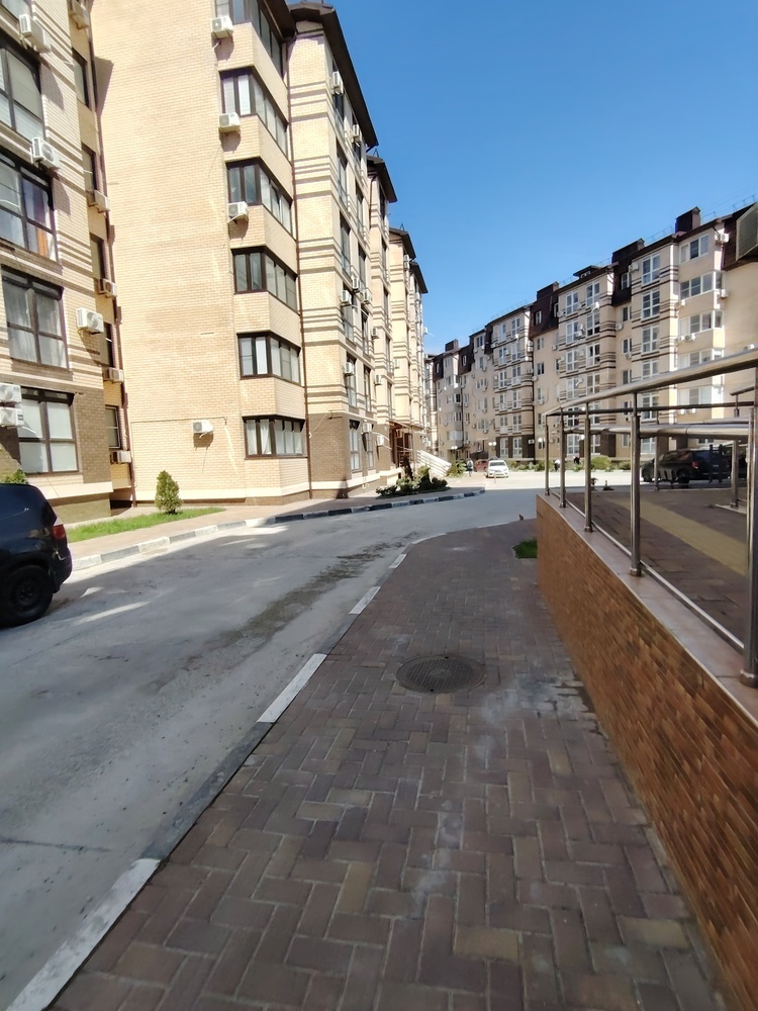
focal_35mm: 17
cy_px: 506
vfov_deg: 91.0
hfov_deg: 74.7
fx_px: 496
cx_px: 379
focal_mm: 1.42
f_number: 2.2
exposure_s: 1/1938
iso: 100
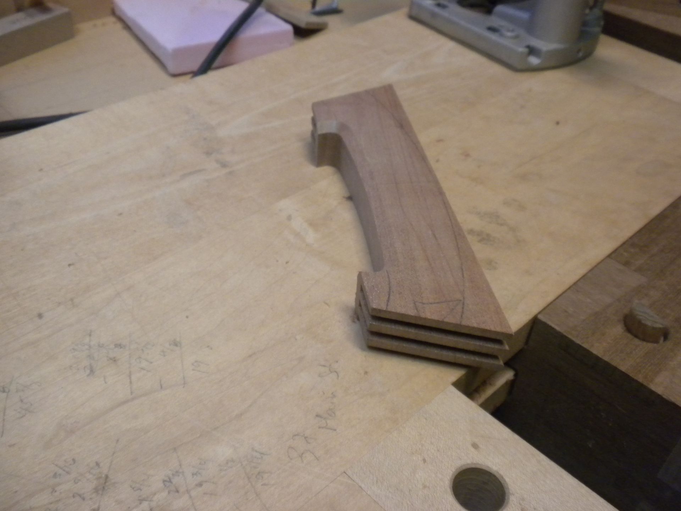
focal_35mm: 37
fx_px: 728
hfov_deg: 50.1
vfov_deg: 38.7
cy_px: 256
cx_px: 340
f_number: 3.5
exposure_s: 1/46.2
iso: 400
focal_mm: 6.6
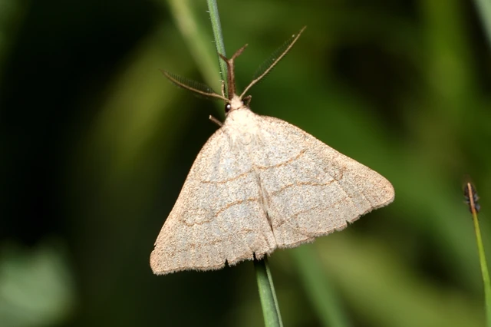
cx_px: 246
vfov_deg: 6.1
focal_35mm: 225
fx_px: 3067
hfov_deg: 9.2
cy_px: 164
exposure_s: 1/250
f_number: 10
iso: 100
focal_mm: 150
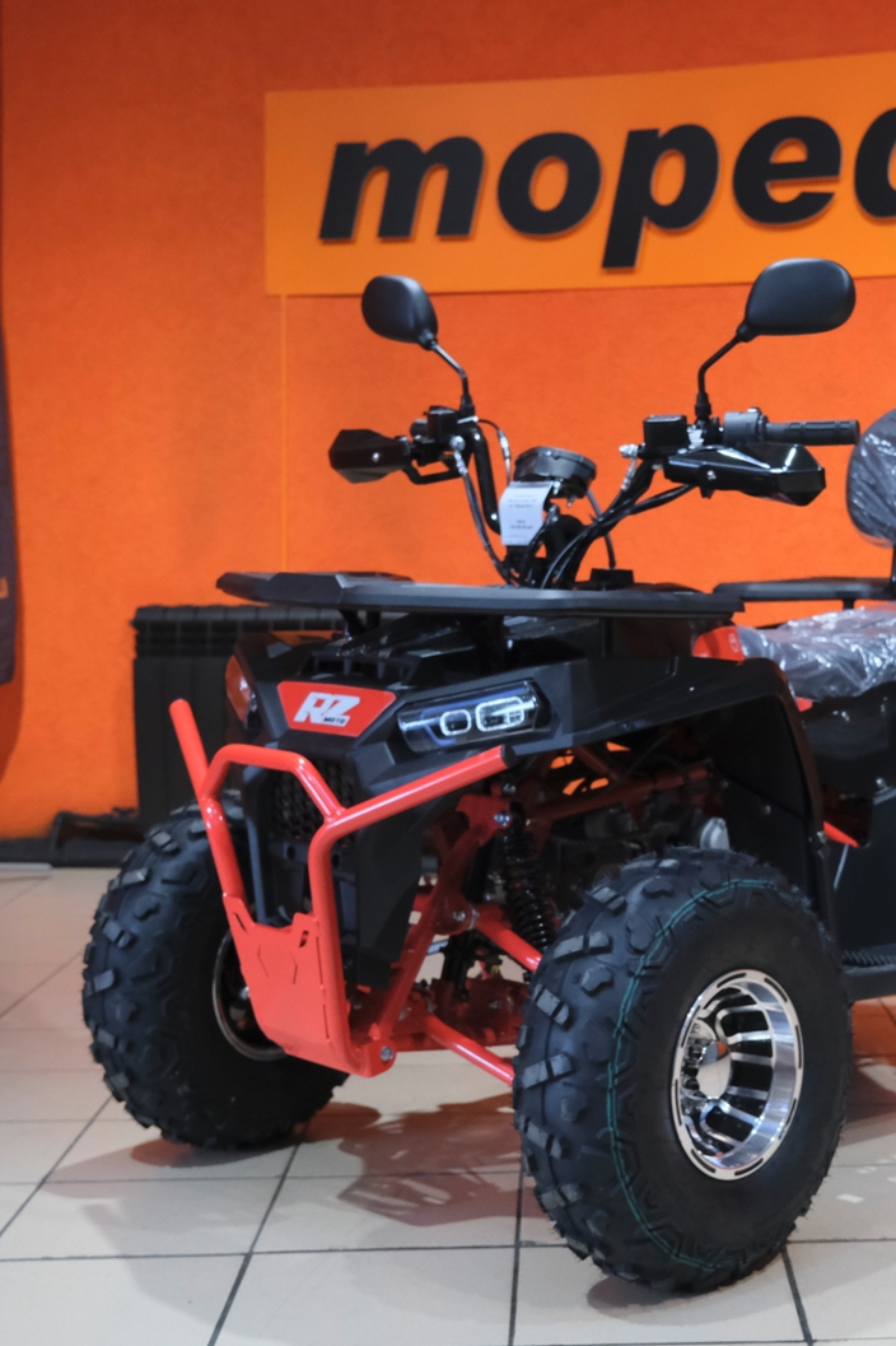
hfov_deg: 25.2
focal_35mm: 53
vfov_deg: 37.5
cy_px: 668
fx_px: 1980
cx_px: 682
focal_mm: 23.5
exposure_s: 1/200
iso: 3200
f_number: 4
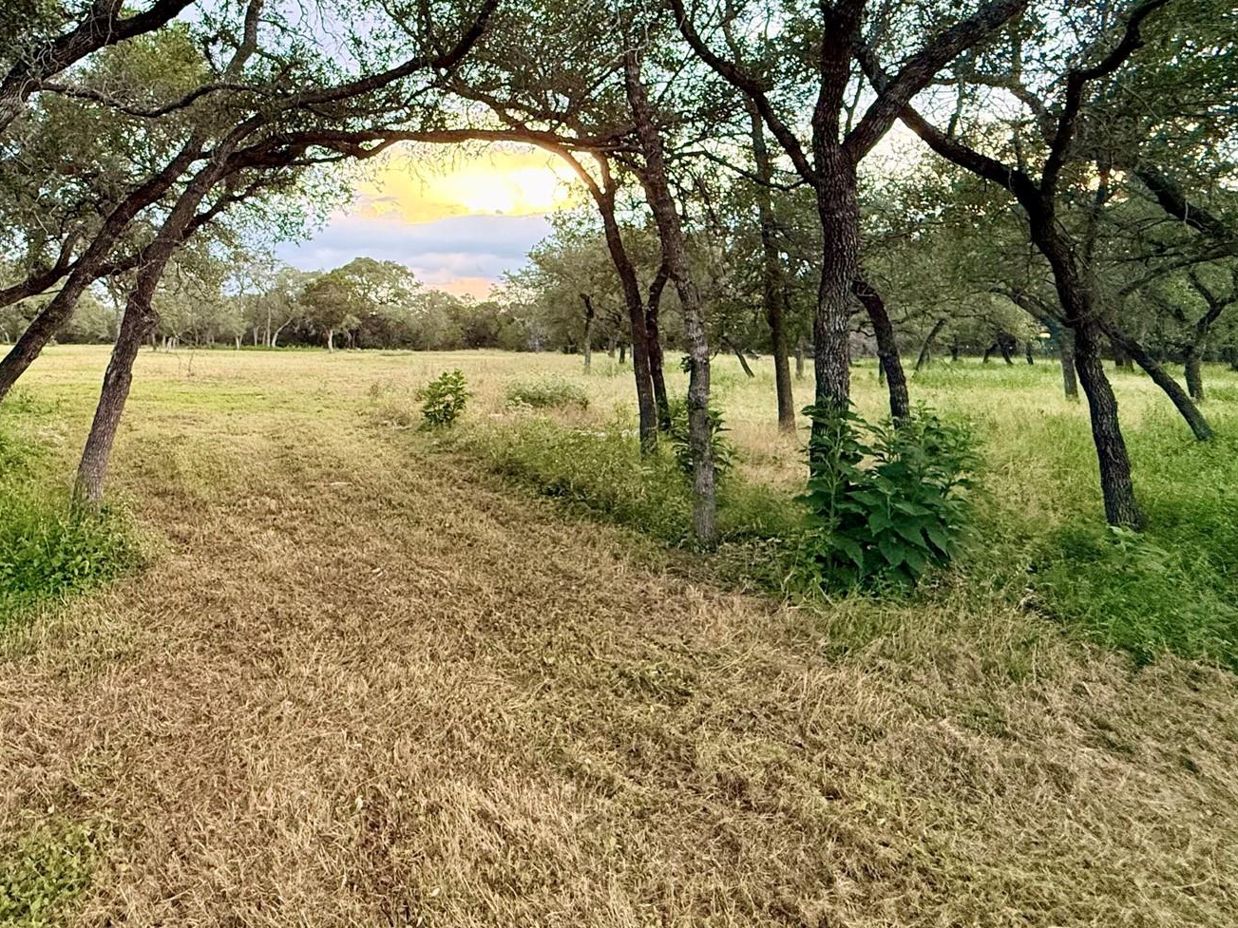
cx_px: 408
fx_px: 787
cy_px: 243
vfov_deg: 58.2
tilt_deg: +6.3
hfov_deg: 73.9
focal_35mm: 22
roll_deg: -0.5
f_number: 2.2
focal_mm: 2.22
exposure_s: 1/99
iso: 320
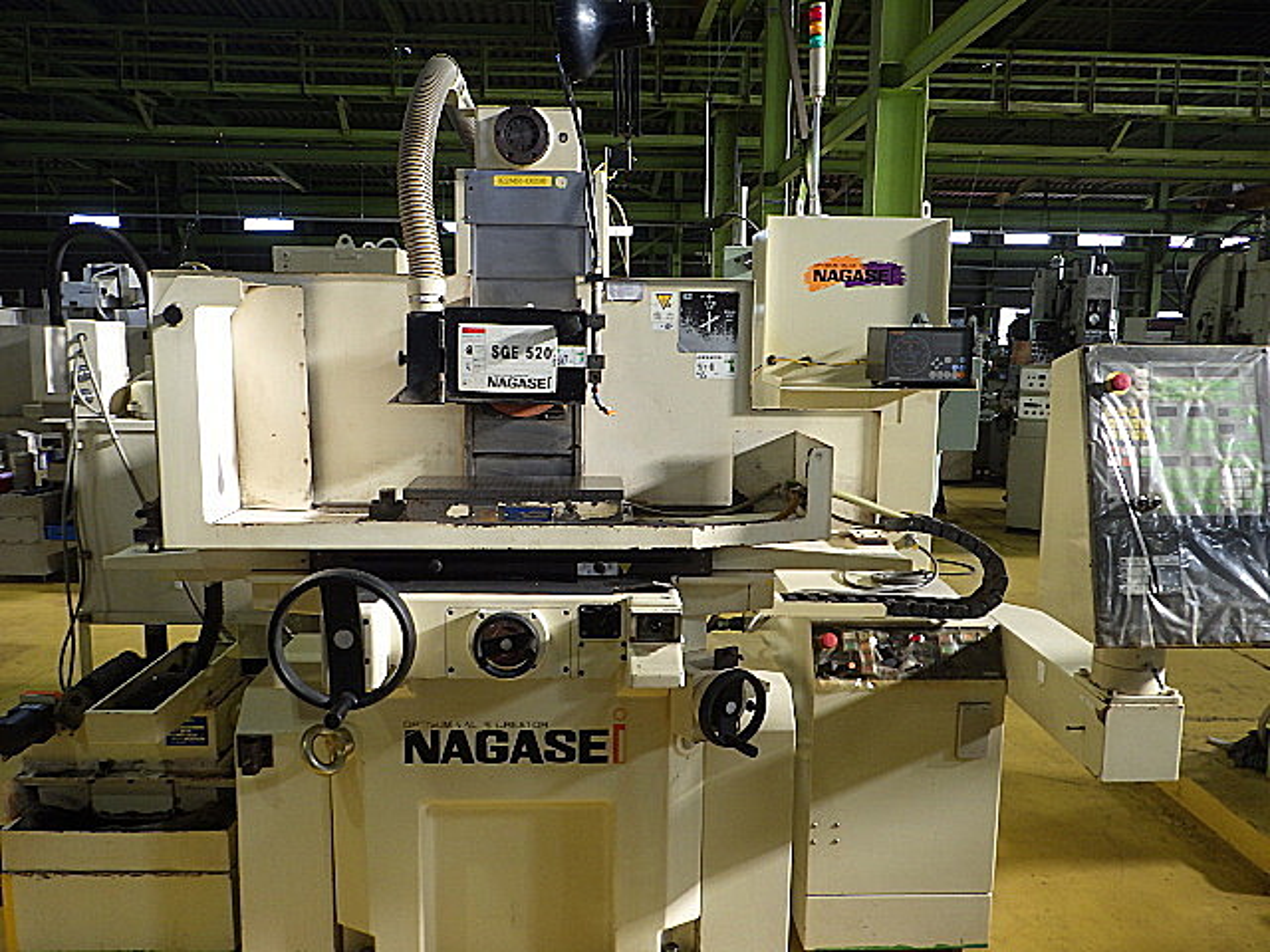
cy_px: 476
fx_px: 1027
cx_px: 635
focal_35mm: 28
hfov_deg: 63.4
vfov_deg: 49.7
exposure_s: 1/45
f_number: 3.5
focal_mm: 5
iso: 160
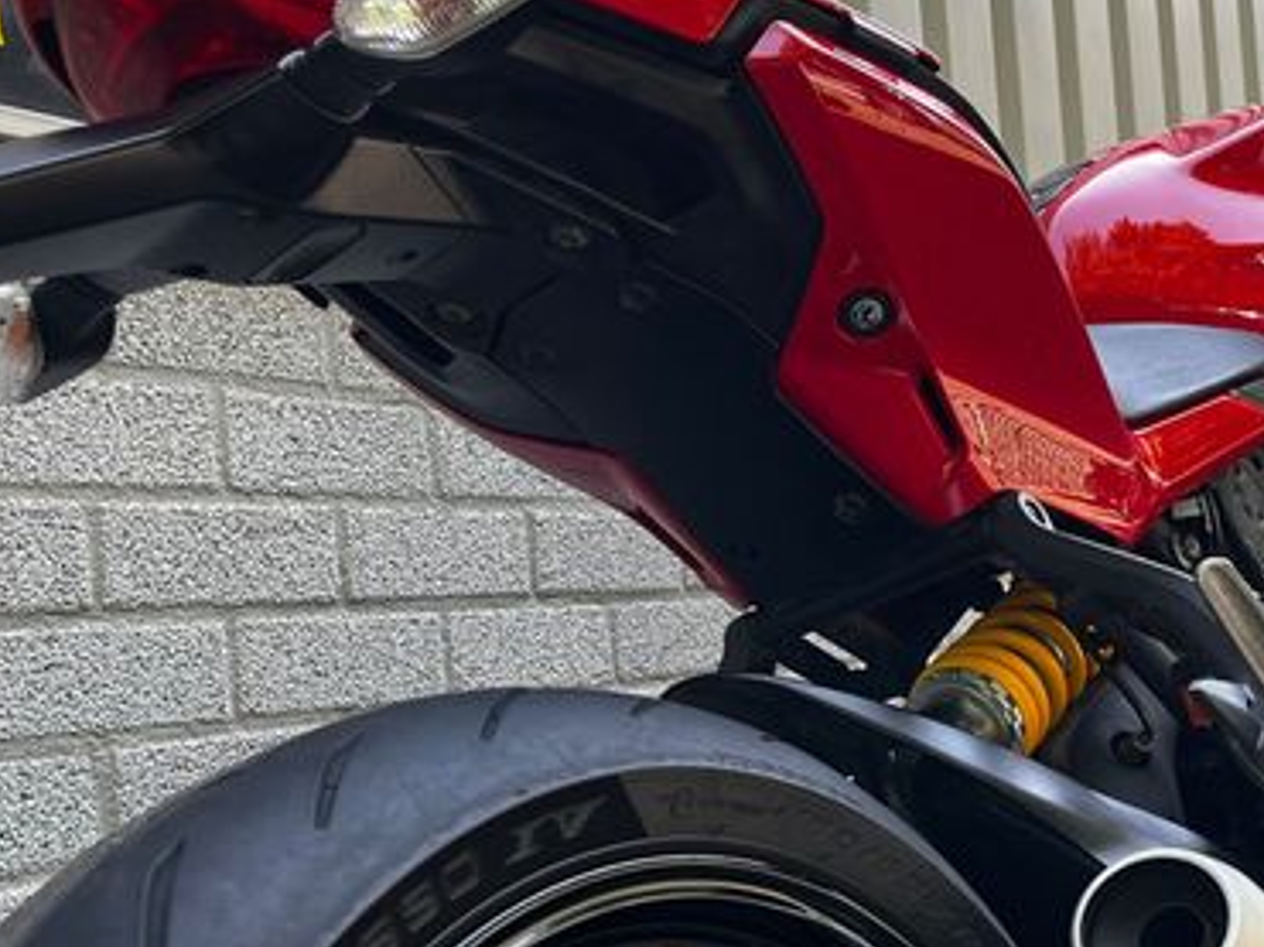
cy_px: 598
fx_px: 1642
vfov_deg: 32.0
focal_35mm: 45
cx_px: 943
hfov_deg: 40.9
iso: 50
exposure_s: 1/122
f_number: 1.6
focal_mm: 5.1
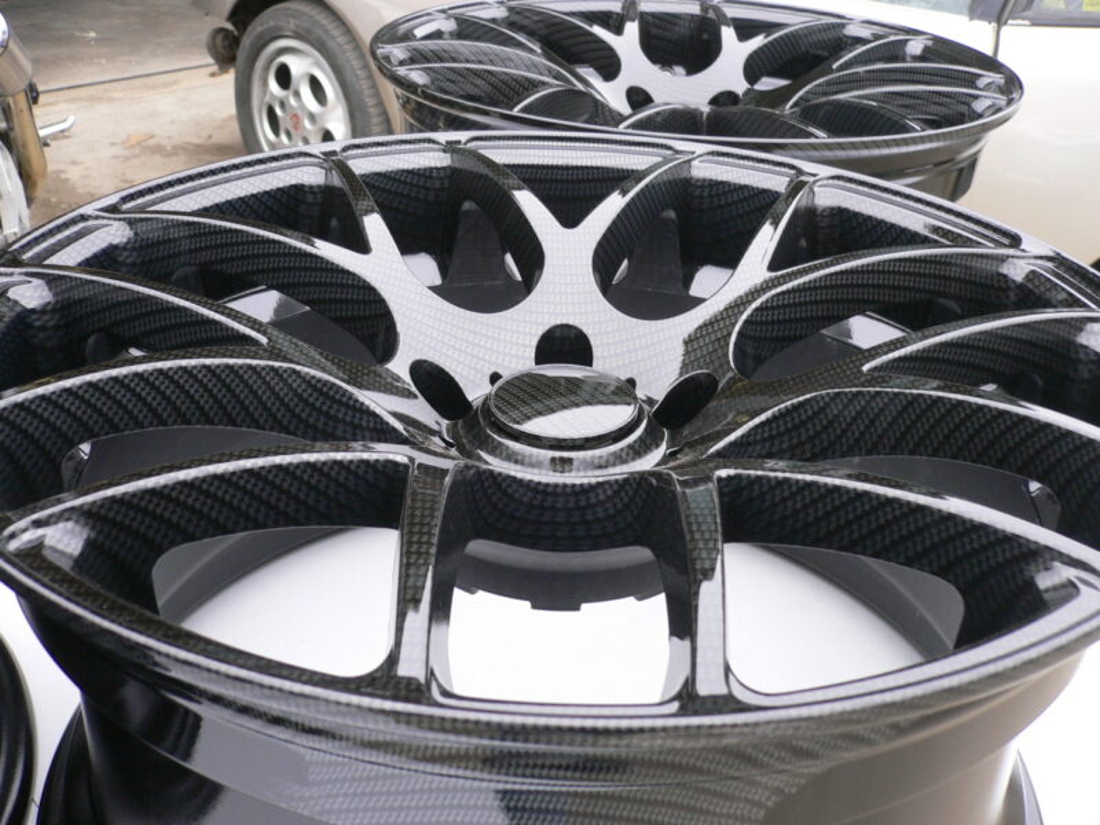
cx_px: 550
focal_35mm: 35
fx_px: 1112
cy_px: 412
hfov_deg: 52.6
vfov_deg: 40.7
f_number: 2.8
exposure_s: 1/40
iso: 100
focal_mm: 5.8
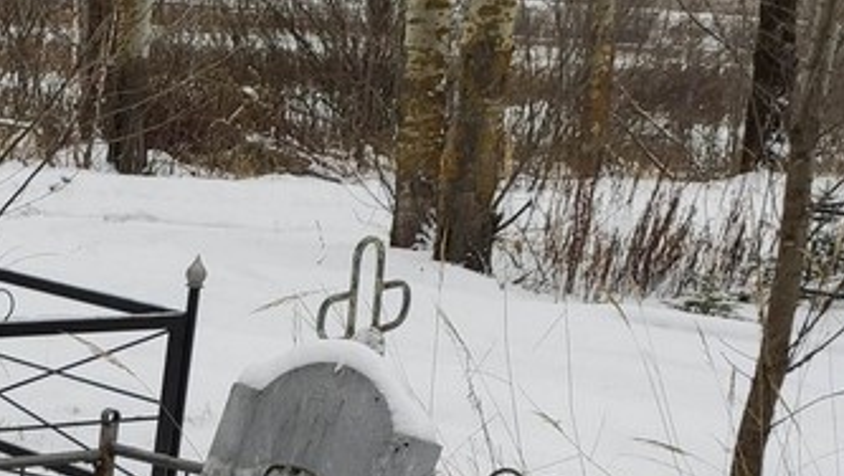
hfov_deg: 23.1
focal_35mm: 87
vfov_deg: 13.1
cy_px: 727
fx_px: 1949
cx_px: -56
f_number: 1.75
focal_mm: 4.77
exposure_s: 1/534
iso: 112
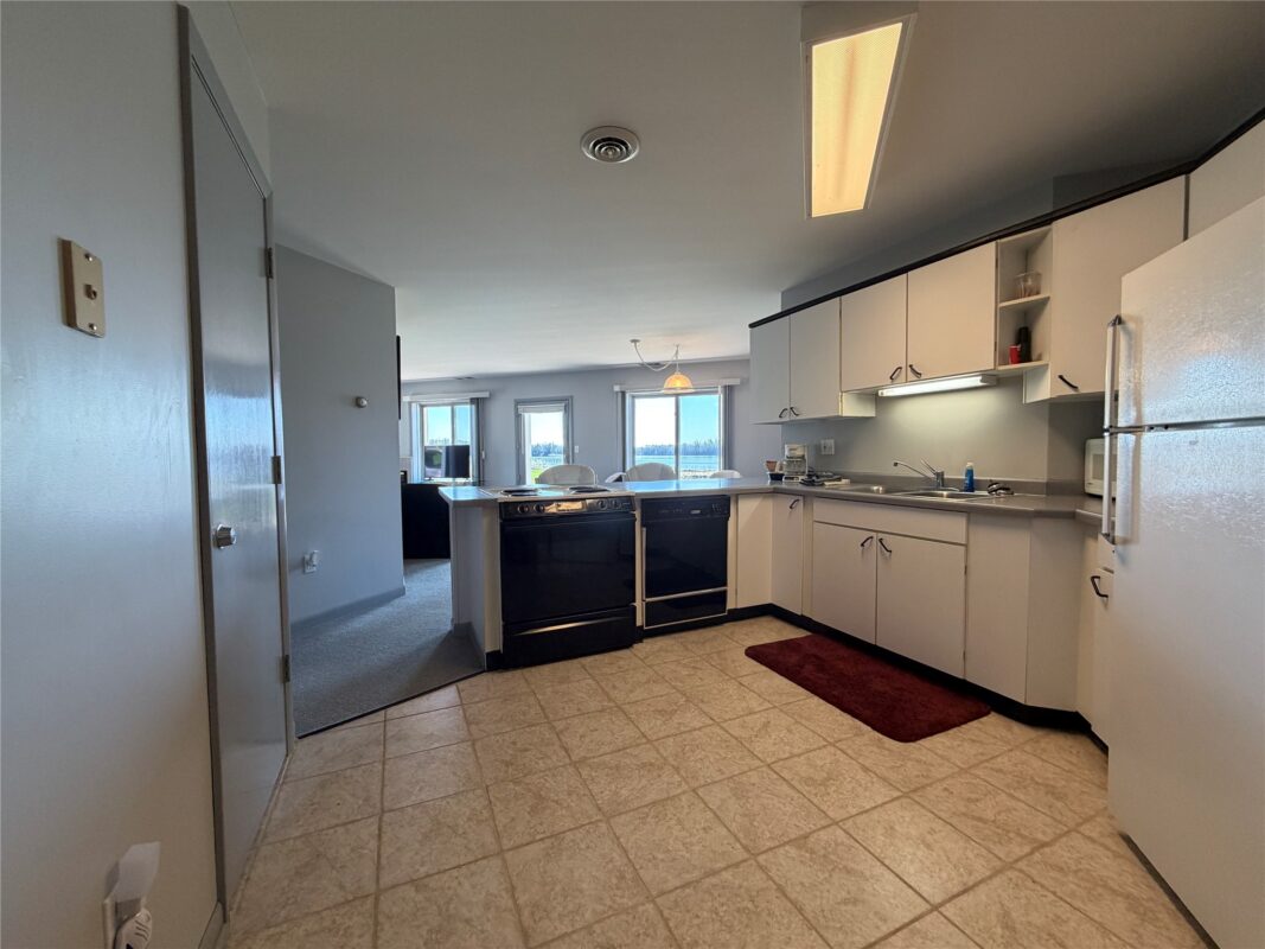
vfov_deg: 85.7
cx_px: 632
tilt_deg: -2.6
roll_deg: +0.5
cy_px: 474
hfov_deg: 102.1
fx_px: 512
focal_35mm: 14
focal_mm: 2.22
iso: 200
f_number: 2.2
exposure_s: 1/120
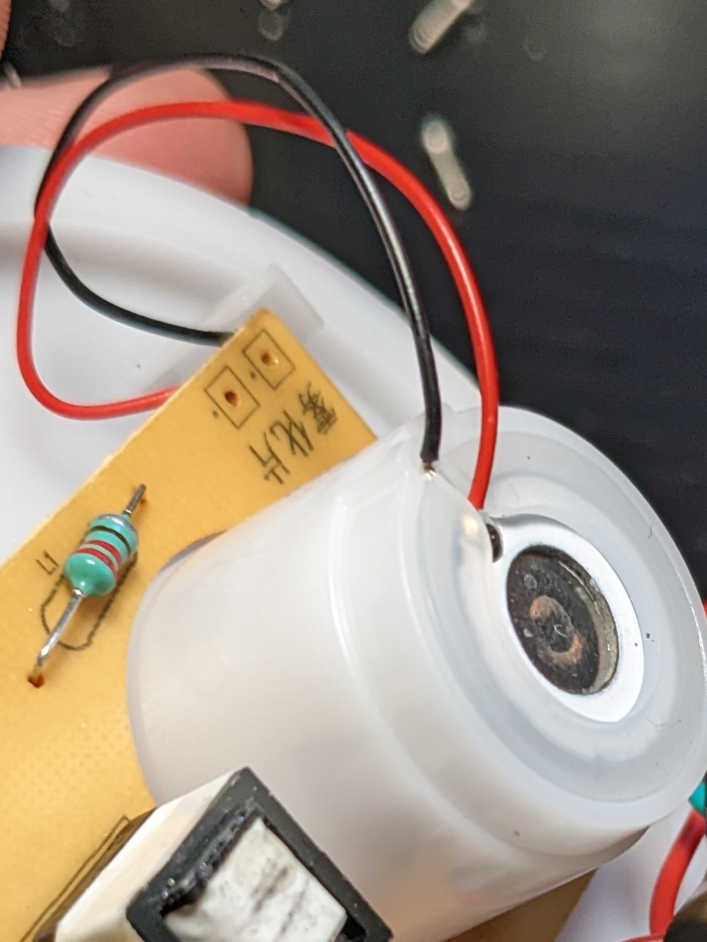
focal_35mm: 81
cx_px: 591
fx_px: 2206
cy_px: 896
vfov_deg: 23.3
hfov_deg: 18.0
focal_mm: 4.38
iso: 74
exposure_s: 1/108
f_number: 1.73
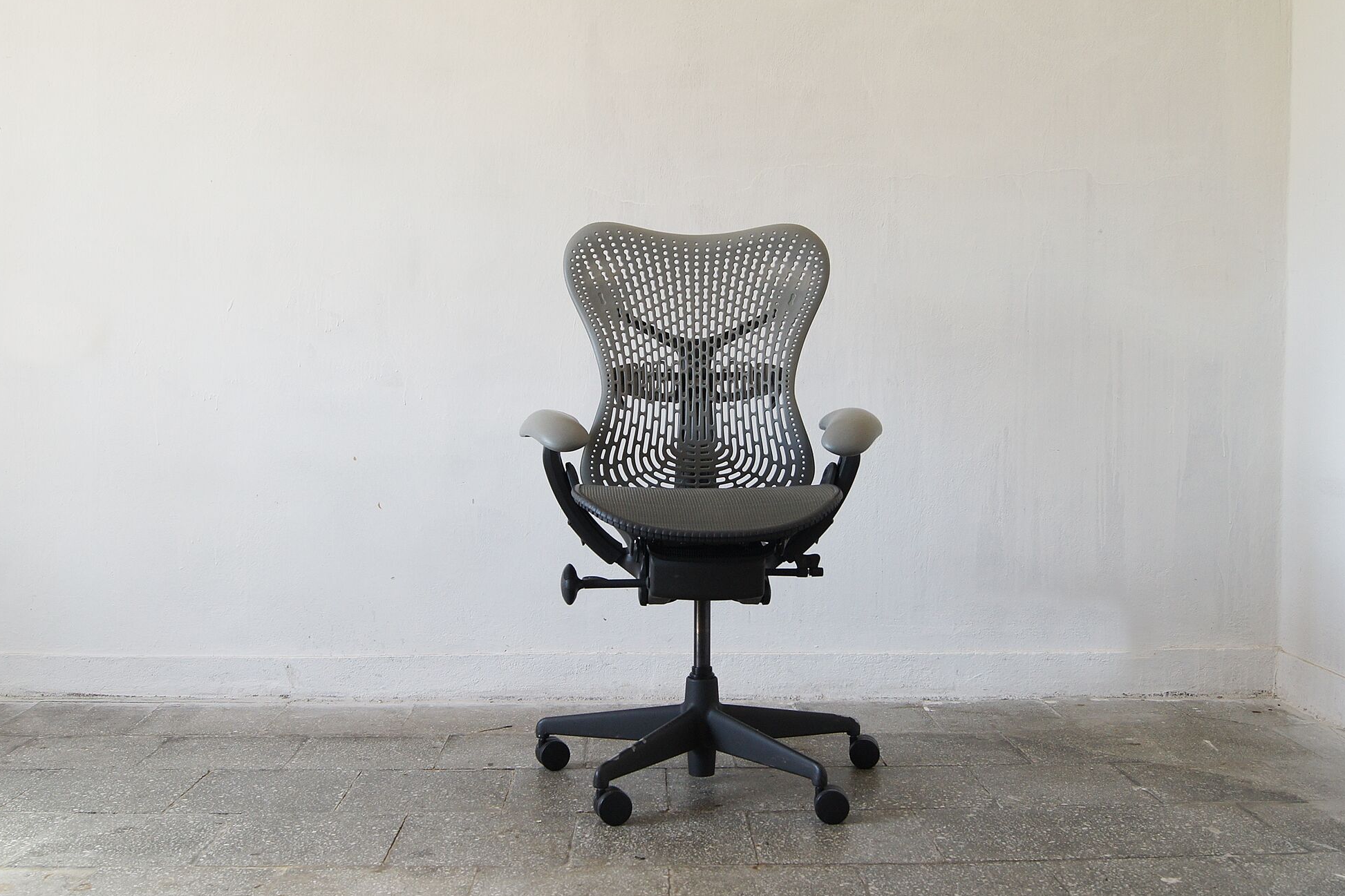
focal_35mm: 37
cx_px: 661
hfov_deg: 51.9
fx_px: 1382
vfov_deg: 35.9
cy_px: 442
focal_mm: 24
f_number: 5.6
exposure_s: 1/60
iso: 400
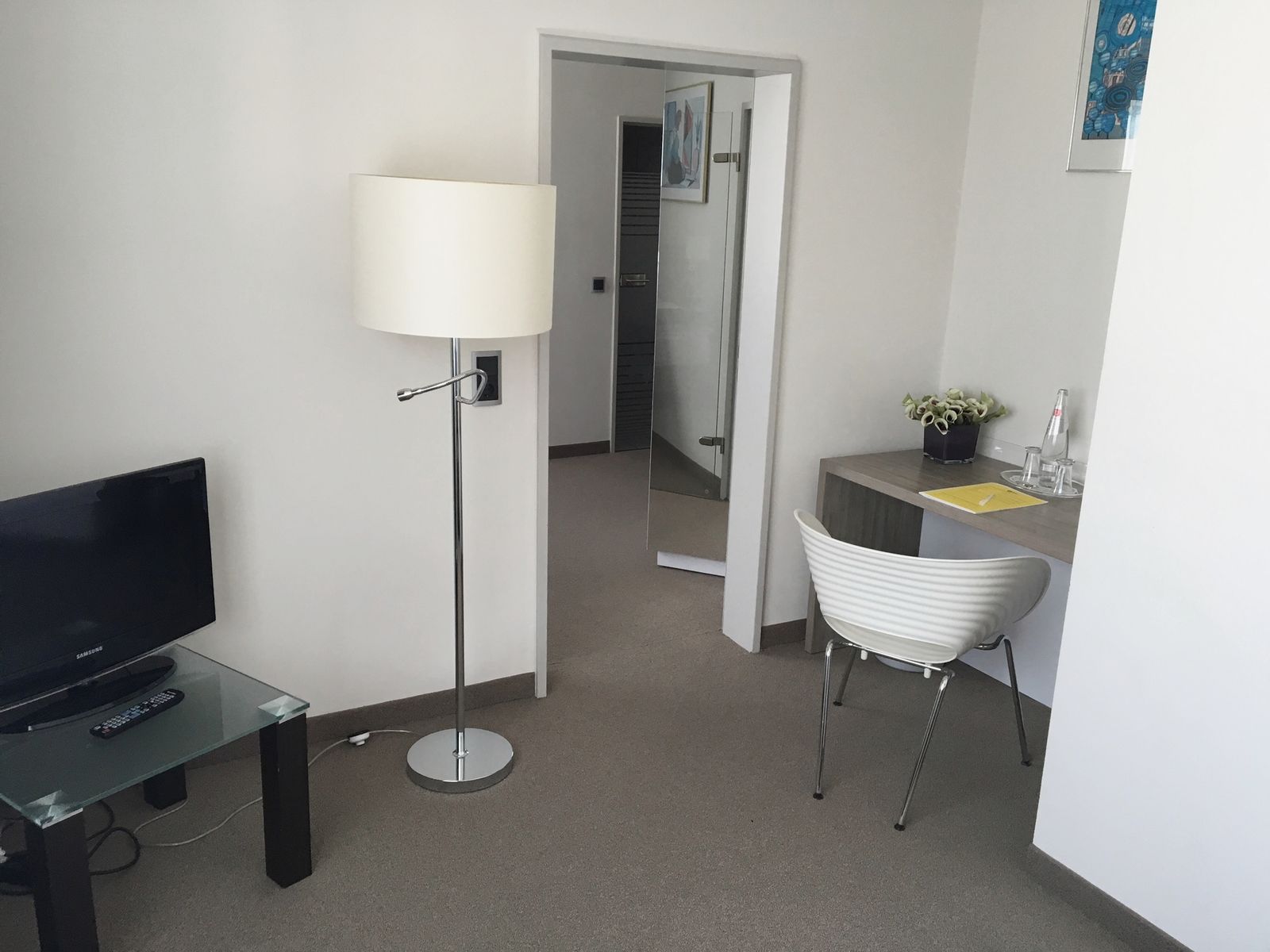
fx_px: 1064
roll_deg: -1.5
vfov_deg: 48.2
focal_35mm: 29
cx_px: 635
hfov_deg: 61.7
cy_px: 476
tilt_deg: -14.8
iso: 40
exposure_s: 1/33
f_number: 2.2
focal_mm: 4.15
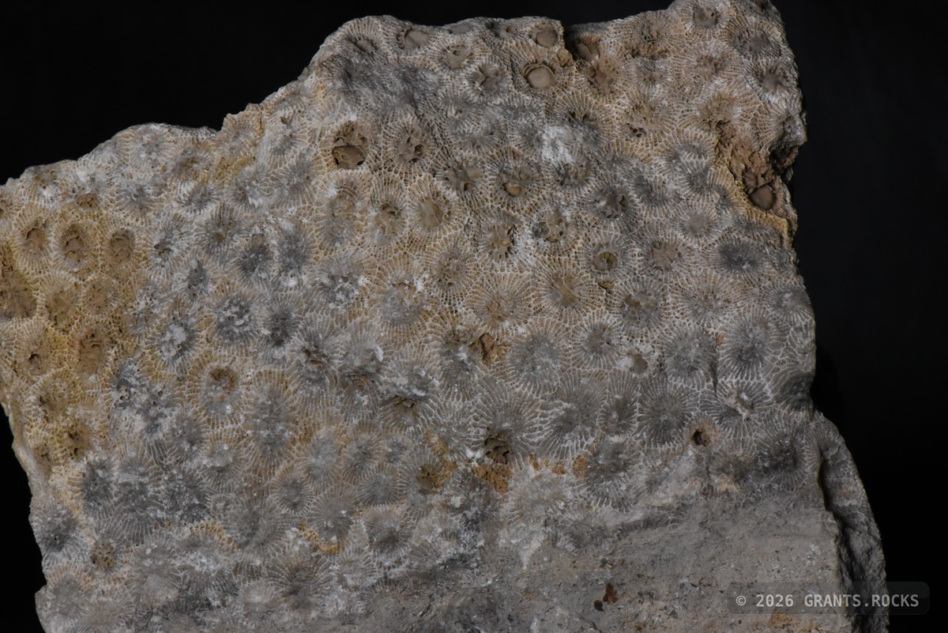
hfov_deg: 19.4
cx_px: 474
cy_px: 316
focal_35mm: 105
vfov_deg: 13.1
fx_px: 2766
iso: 5000
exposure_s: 1/40
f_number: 20
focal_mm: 105
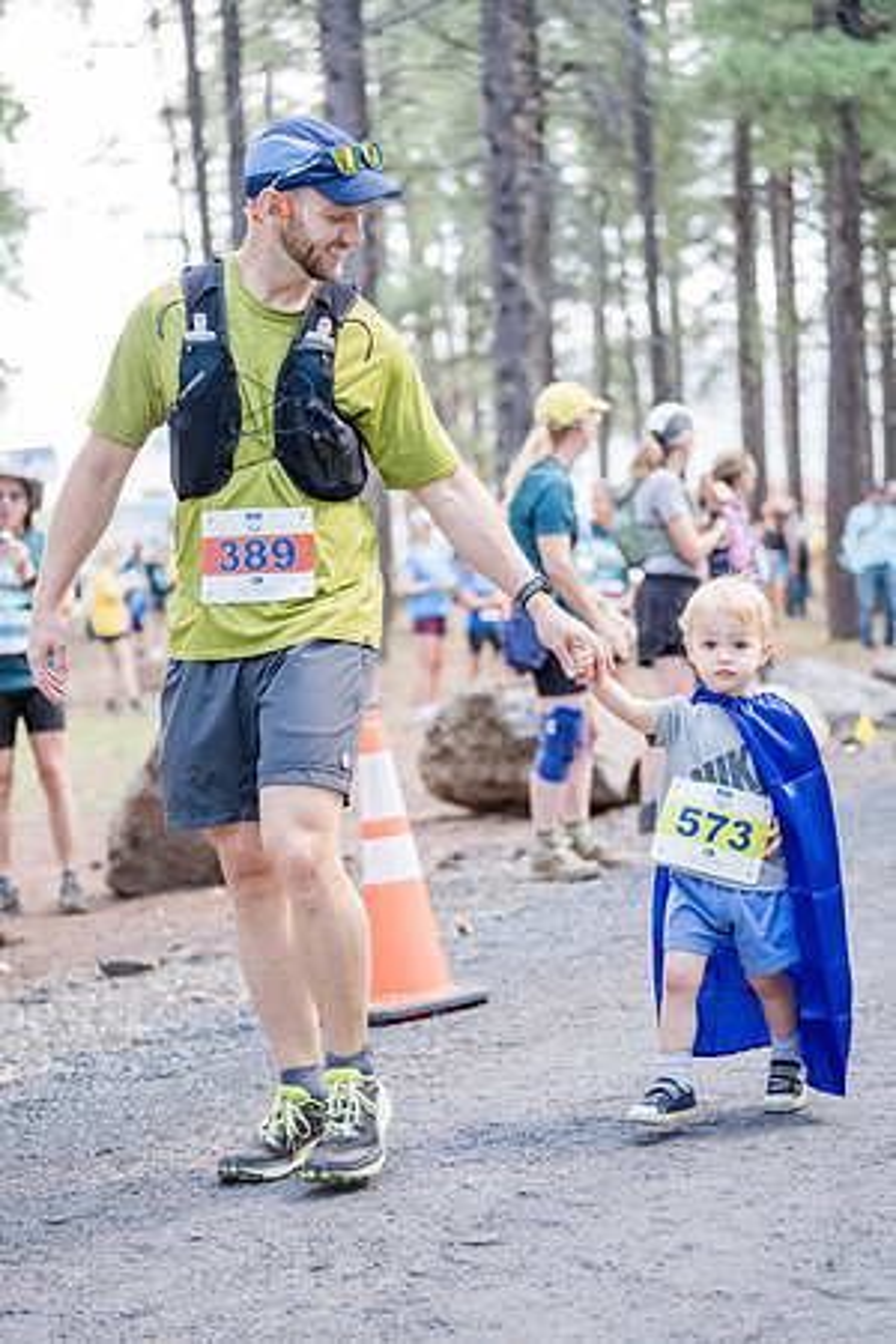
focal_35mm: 70
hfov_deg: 19.5
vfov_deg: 28.8
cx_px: 448
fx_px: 2613
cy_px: 672
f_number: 2.8
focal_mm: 70
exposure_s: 1/400
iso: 1250
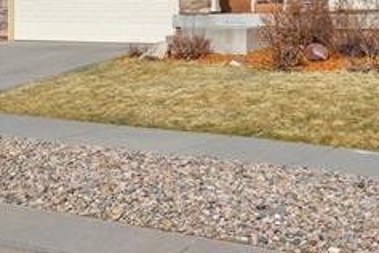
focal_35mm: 81
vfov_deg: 16.2
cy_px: -46
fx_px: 853
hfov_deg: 25.1
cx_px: 181
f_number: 11
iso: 1250
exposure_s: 1/4000
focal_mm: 30
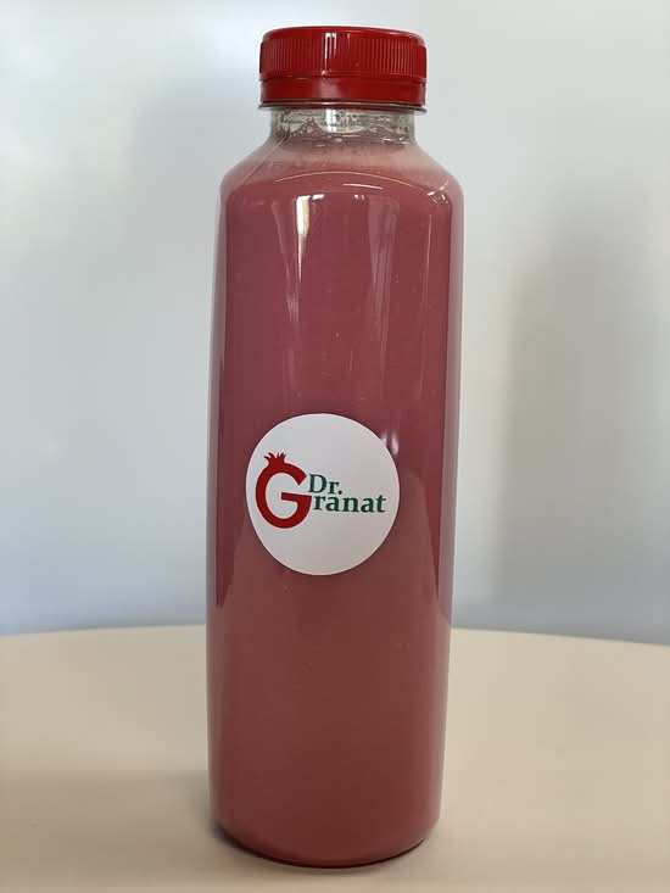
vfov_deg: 36.8
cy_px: 446
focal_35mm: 52
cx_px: 335
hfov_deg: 28.0
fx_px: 1342
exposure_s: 1/78
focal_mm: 6
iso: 125
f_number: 2
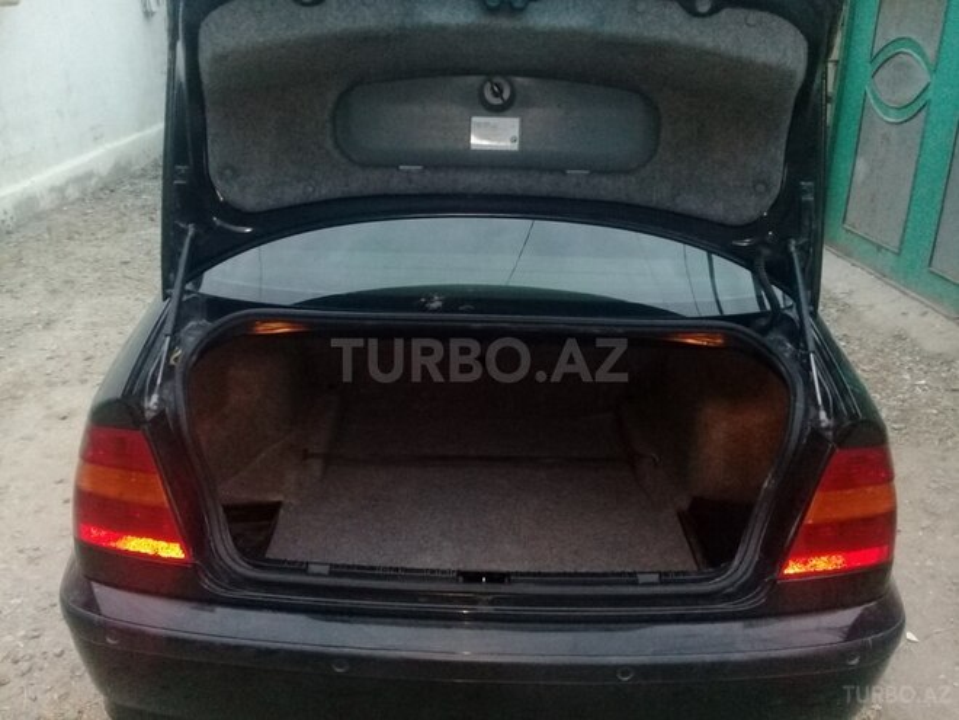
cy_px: 360
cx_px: 480
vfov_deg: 45.4
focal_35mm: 31
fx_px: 859
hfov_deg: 58.4
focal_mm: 3.3
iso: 250
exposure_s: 1/33
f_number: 2.2
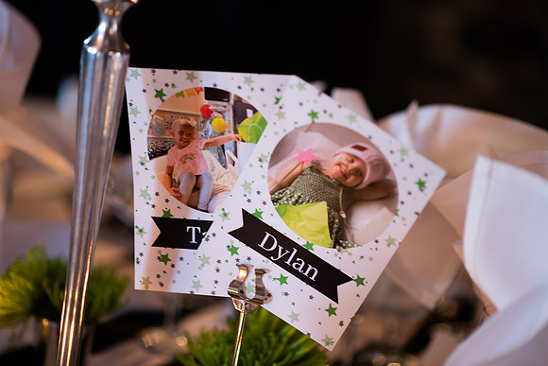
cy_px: 183
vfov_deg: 16.1
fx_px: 1294
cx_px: 274
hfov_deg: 23.9
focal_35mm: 85
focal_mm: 85
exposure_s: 1/60
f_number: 1.8
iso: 640
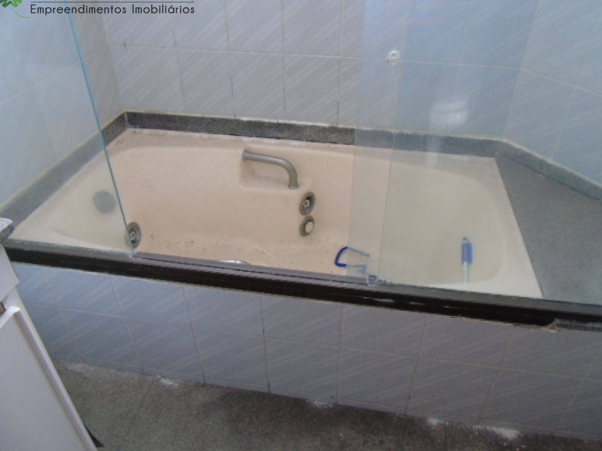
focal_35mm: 26
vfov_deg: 53.0
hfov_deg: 67.3
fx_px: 452
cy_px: 218
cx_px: 311
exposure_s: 1/30
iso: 400
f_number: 3.4
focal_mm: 4.4
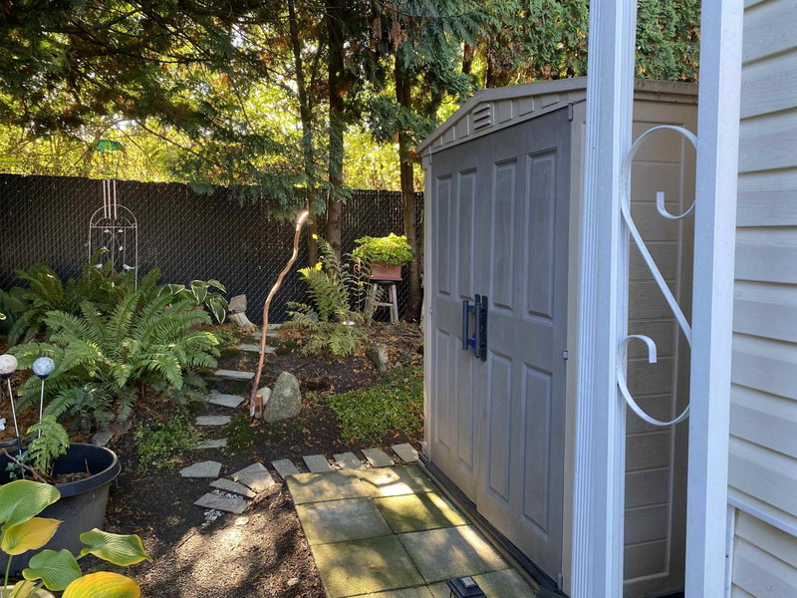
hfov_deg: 67.3
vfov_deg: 53.1
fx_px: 599
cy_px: 299
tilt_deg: -2.5
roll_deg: +0.4
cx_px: 398
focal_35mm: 26
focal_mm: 4.25
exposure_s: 1/121
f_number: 1.8
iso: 100
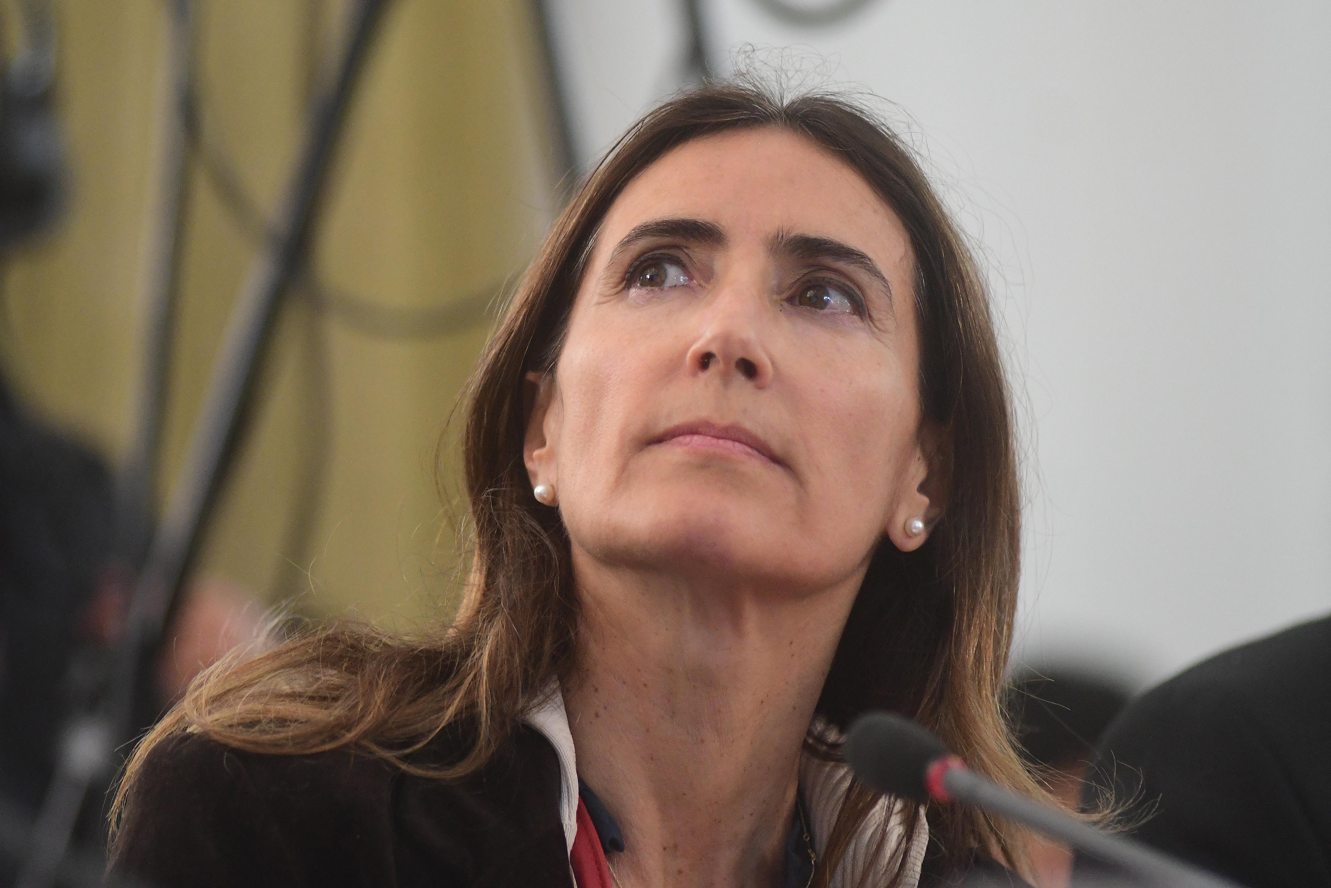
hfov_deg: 8.9
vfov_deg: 5.9
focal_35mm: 232
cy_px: 444
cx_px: 666
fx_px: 8595
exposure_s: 1/200
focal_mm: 155
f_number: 2.8
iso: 2500
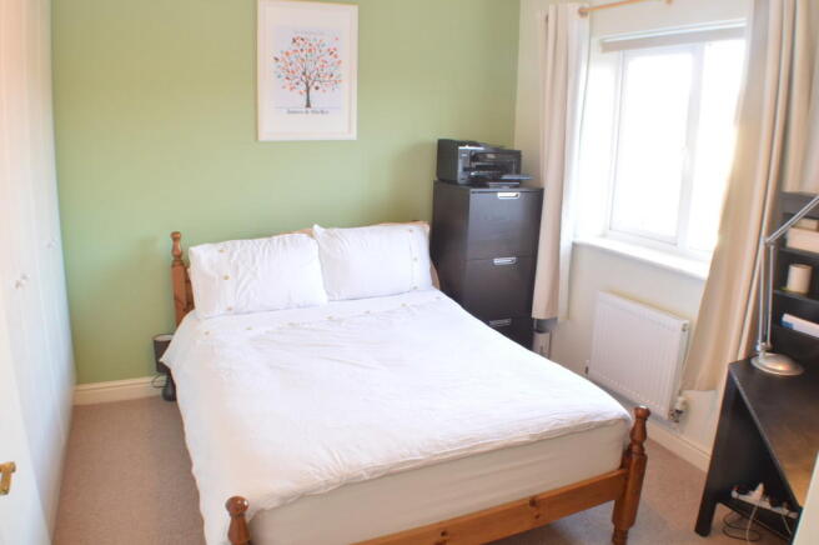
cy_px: 272
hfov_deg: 57.3
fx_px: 750
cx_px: 410
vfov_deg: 39.9
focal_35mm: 33
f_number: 11
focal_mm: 22
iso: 800
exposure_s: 1/5
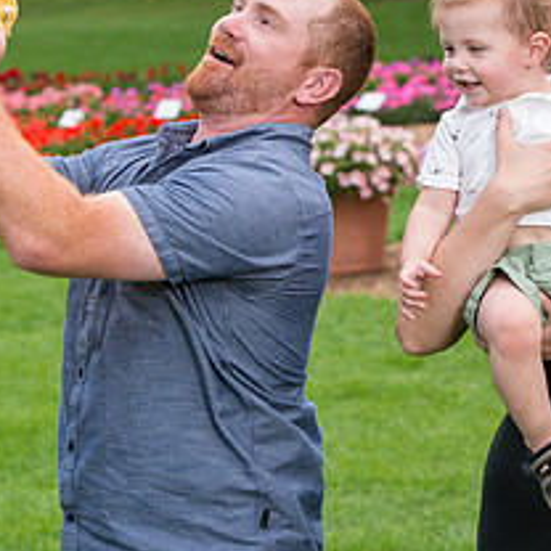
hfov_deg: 6.6
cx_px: 479
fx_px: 4790
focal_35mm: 266
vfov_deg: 6.6
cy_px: 78
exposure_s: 1/250
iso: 400
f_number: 6.3
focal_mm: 80
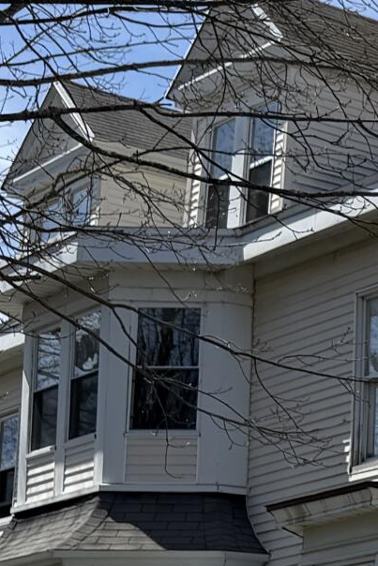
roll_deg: +0.5
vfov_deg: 16.5
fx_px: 1952
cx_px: 930
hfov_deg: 9.7
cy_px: 395
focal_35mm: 124
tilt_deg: +11.5
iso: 80
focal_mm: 6.76
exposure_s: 1/4673
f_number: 1.78
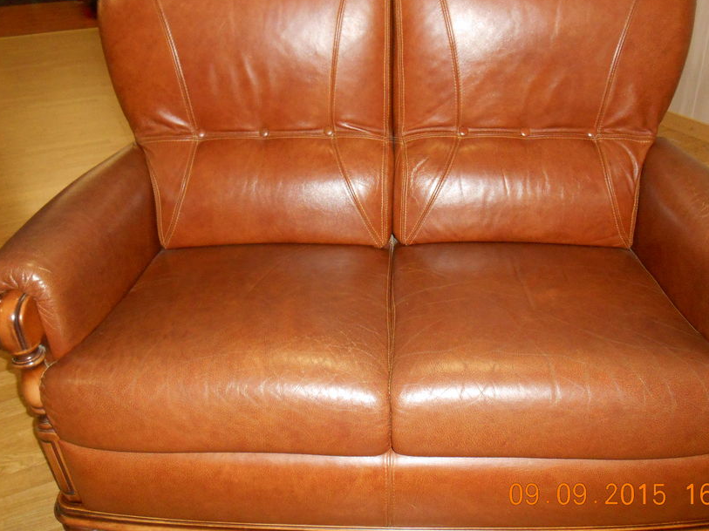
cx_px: 371
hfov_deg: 56.8
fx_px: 655
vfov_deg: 44.0
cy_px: 230
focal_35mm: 32
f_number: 3.4
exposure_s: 1/25
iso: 450
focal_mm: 4.7
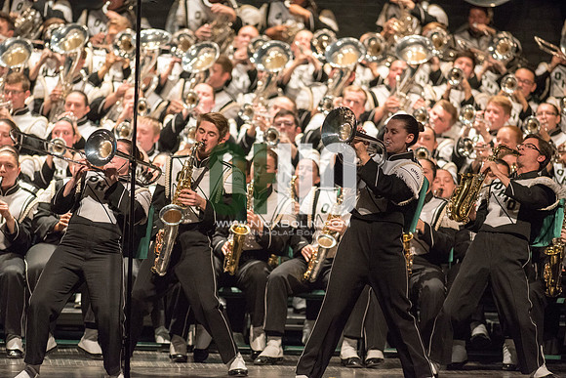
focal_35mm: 300
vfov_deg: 4.6
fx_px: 4718
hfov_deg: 6.9
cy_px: 189
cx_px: 283
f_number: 2.8
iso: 4000
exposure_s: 1/500
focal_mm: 300
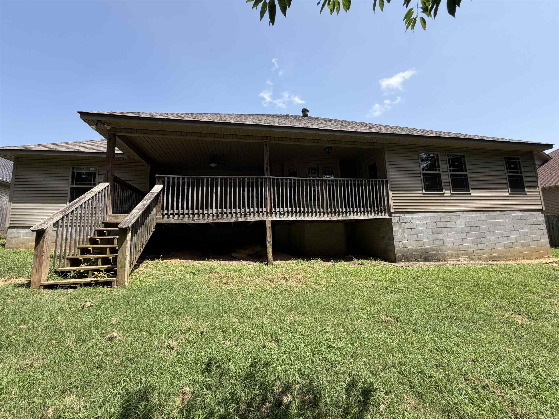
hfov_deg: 102.1
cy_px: 210
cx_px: 280
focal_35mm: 14
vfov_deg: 85.7
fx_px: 226
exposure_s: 1/770
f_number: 2.2
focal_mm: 2.22
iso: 40
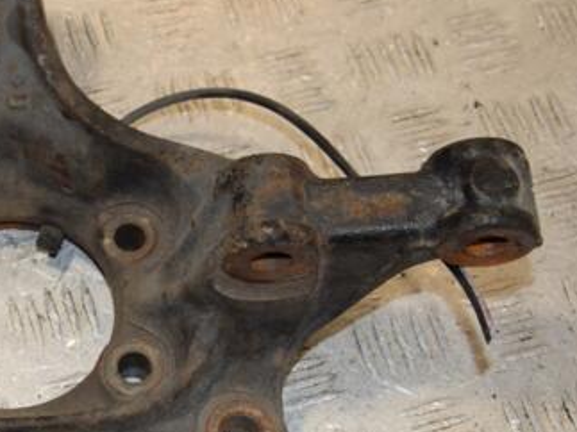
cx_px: 68
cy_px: 230
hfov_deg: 20.5
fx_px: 1565
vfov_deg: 15.7
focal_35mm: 94
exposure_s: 1/200
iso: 800
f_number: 7.1
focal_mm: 35
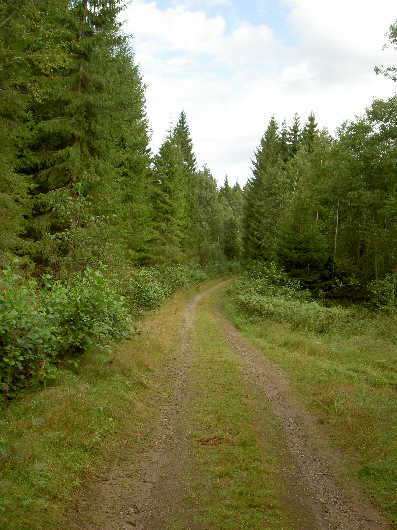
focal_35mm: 39
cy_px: 265
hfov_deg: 36.8
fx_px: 596
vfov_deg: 47.9
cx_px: 198
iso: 100
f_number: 4.7
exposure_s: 1/125
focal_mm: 8
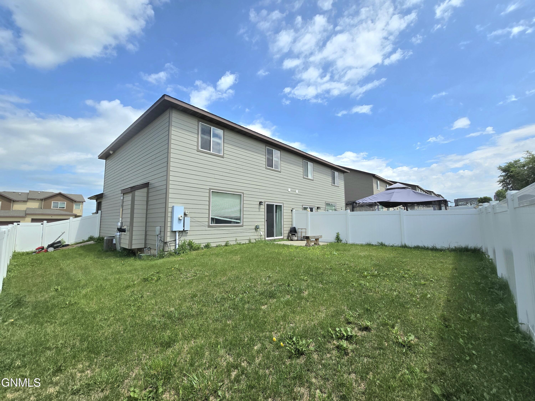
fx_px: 201
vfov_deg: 89.9
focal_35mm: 13
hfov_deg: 106.2
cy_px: 200
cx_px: 268
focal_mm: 2.2
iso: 50
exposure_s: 1/3333
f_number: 2.2
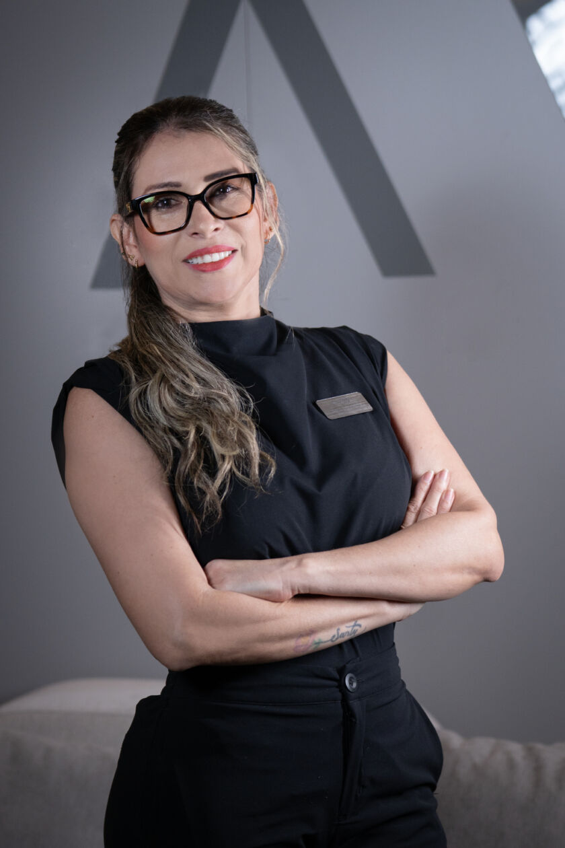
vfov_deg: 17.9
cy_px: 424
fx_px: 2684
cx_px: 282
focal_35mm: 114
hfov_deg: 12.0
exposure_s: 1/100
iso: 800
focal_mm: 76
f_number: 2.8
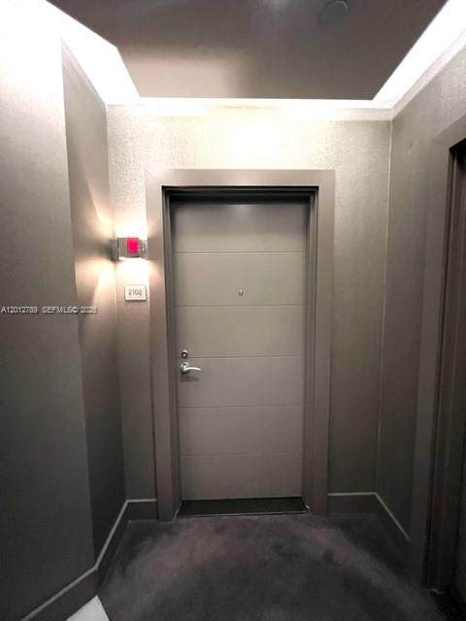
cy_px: 310
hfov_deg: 89.9
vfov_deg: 106.2
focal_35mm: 13
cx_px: 233
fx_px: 233
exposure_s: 1/30
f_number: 1.8
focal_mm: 1.57
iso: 1250
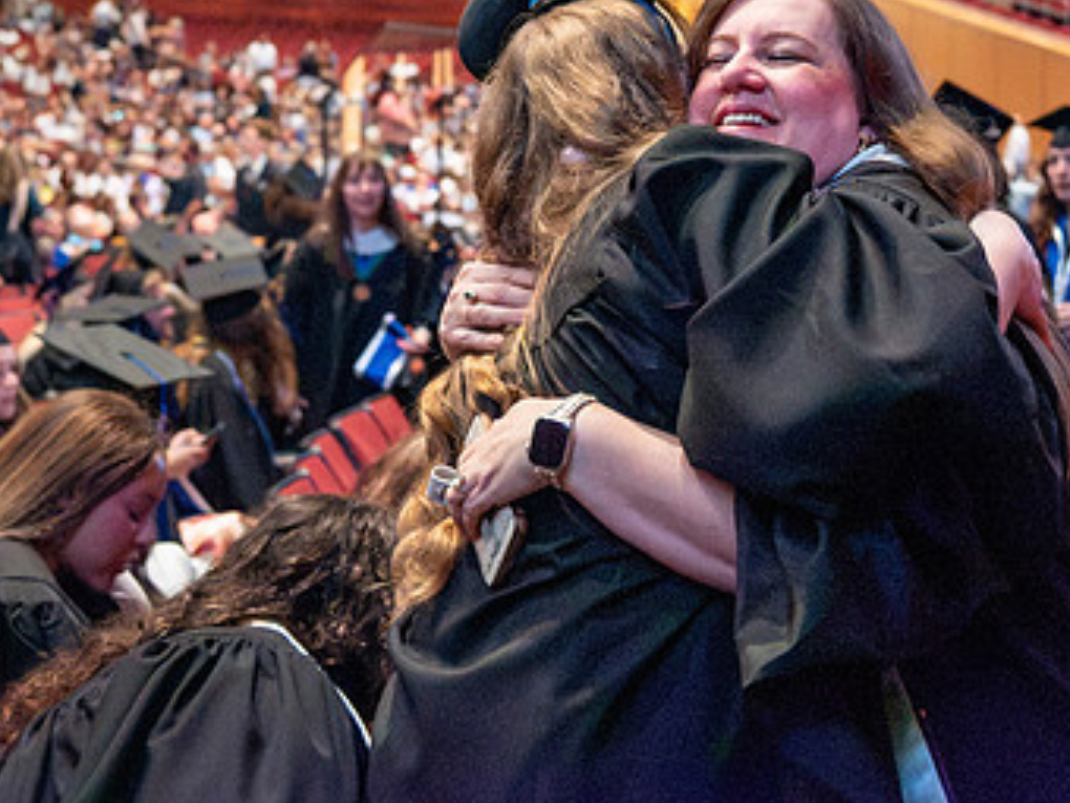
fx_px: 2504
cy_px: 47
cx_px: 574
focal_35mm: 81
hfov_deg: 24.1
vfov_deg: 17.9
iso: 10000
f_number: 4
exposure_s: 1/160
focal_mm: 38
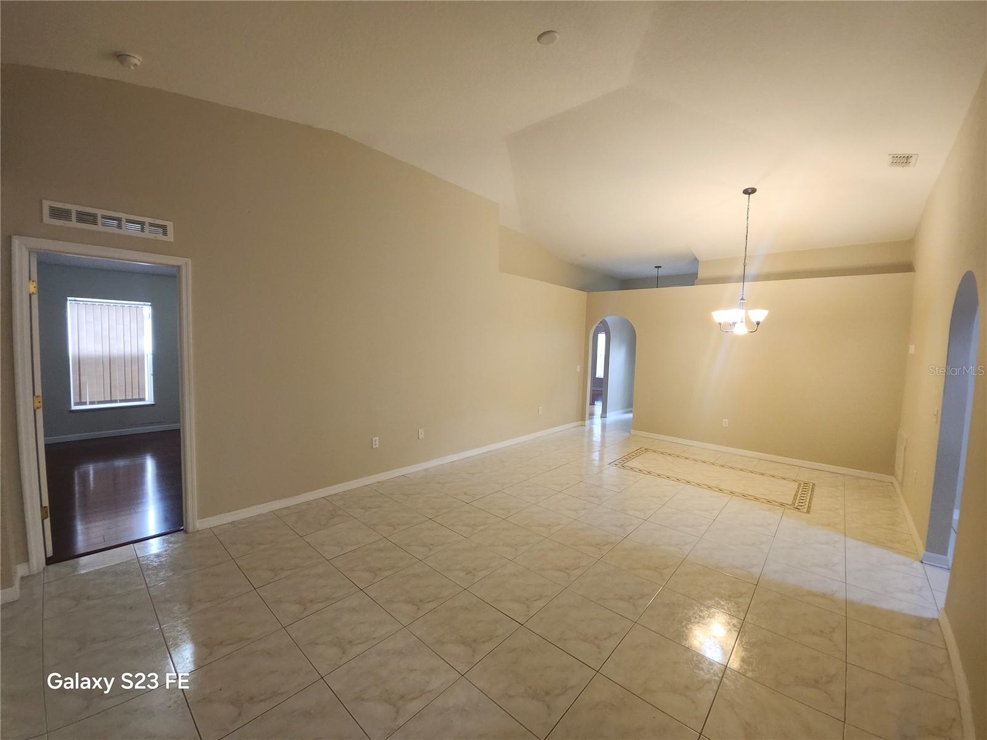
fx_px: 371
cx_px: 494
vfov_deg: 89.9
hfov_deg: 106.2
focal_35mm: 13
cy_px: 370
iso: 320
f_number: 2.2
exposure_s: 1/60
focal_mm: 1.74
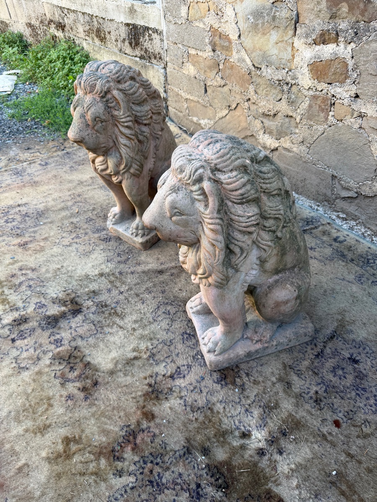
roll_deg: +1.0
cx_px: 188
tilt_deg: -42.4
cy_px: 251
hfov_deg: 56.8
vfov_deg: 71.6
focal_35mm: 24
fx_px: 349
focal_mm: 6.76
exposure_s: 1/135
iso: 50
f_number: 1.78
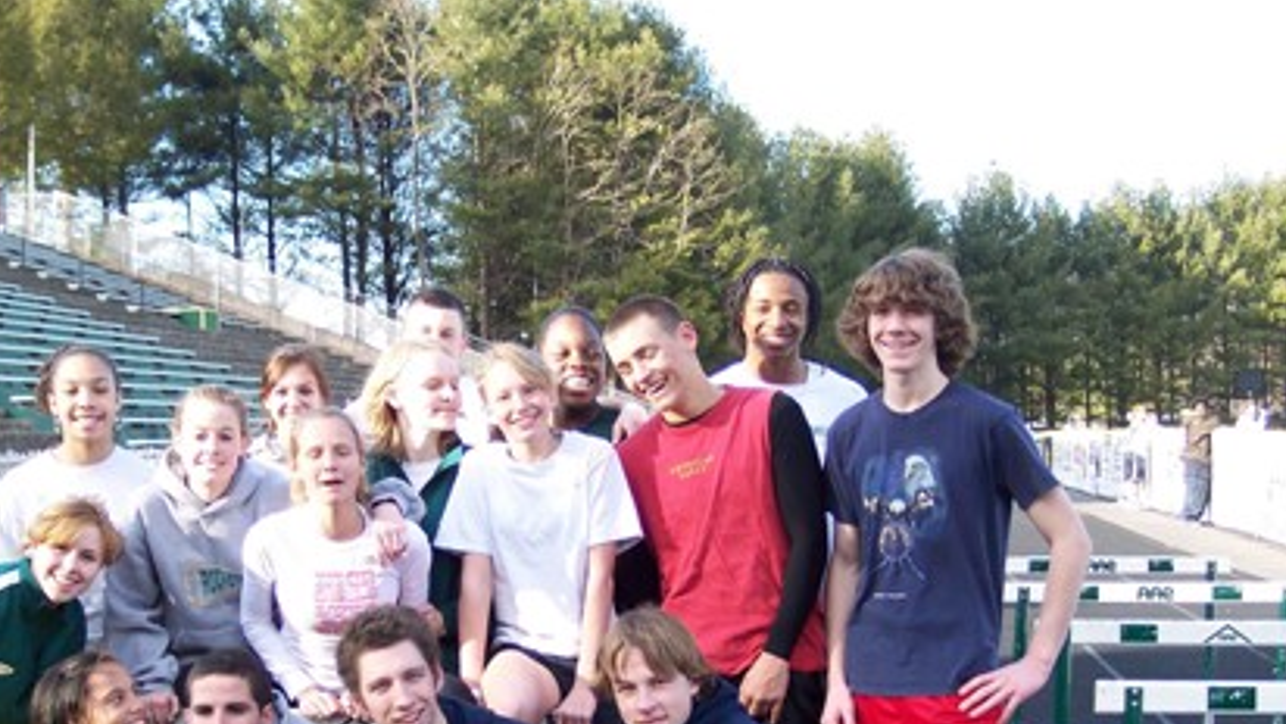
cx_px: 528
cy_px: 548
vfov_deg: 20.9
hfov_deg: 36.5
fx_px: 1944
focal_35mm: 57
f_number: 2.8
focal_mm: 8
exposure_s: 1/180
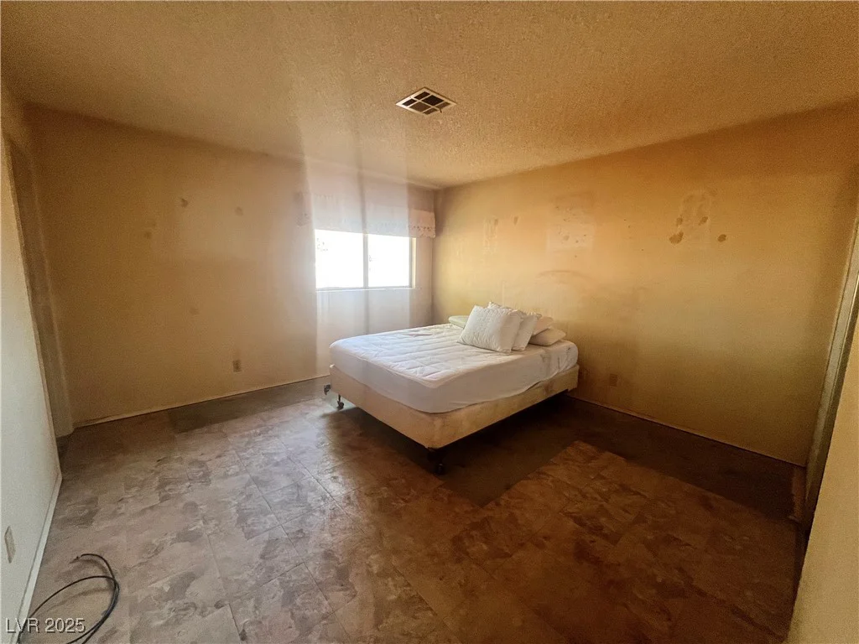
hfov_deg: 106.2
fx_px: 323
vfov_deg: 89.9
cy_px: 322
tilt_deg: -9.4
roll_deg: -2.0
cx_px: 430
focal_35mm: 13
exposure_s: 1/80
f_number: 1.8
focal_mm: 1.57
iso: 250
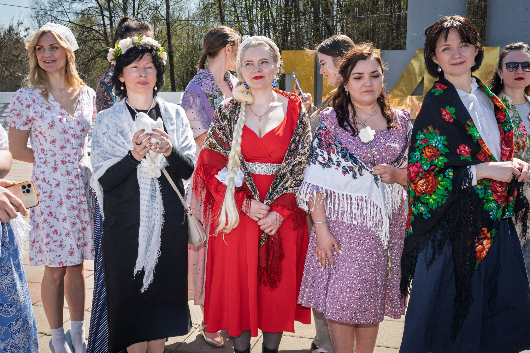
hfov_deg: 46.4
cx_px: 265
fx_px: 618
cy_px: 176
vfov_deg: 31.9
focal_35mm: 42
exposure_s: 1/200
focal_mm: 41
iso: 250
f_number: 14
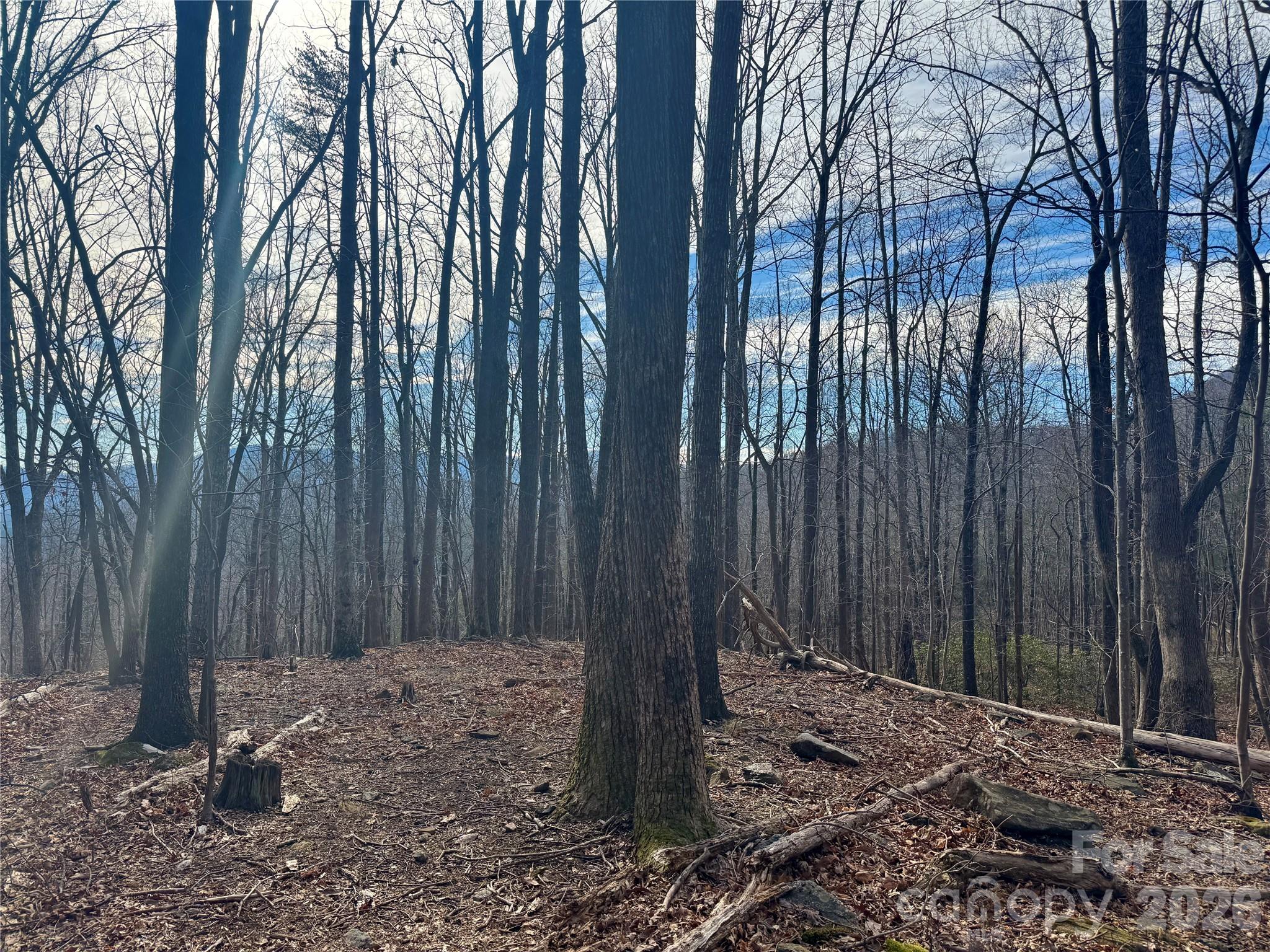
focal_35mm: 24
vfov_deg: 56.8
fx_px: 881
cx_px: 635
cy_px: 476
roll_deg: -0.7
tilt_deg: +1.4
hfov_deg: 71.6
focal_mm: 6.76
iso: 80
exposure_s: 1/2833
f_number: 1.78
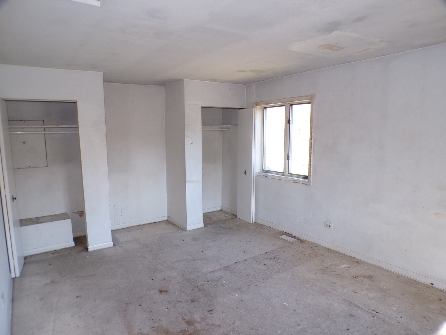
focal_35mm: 24
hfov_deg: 71.6
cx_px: 223
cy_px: 168
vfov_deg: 56.8
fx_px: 309
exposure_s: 1/34
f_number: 3
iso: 123
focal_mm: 4.3
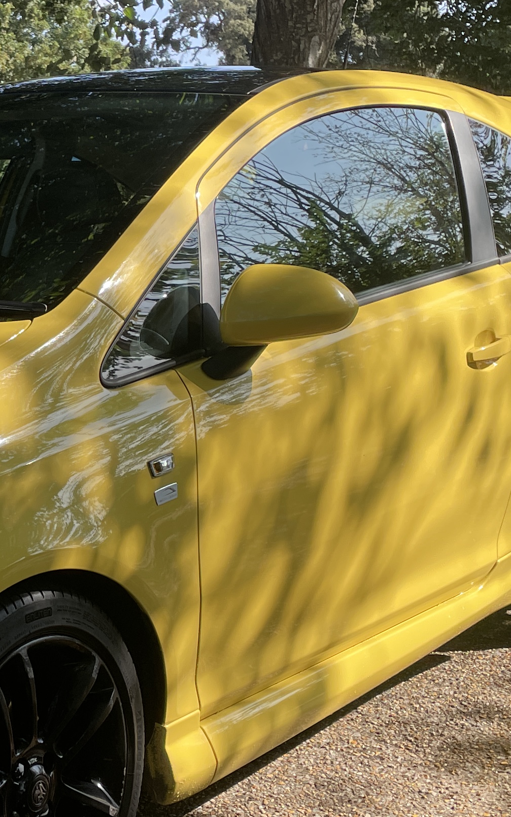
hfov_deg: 18.3
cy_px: 426
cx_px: -33
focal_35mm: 69
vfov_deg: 29.8
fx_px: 1537
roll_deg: +2.3
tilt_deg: -6.7
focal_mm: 4.2
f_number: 1.6
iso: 32
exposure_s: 1/818
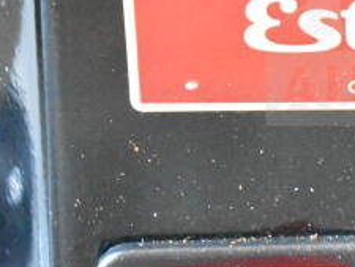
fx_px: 2083
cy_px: 1
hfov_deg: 9.6
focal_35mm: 203
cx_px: 442
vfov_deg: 7.3
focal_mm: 52
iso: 25600
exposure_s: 1/50
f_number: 5.6
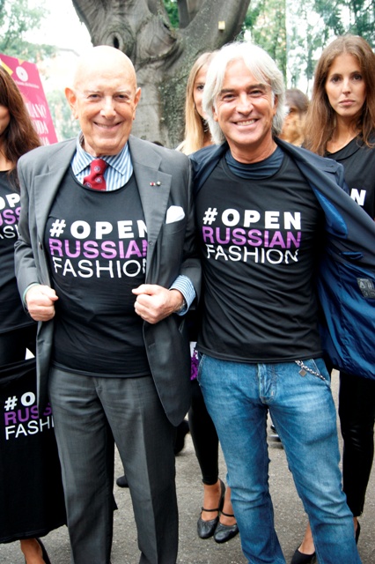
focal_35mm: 36
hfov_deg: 36.8
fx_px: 563
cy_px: 282
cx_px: 188
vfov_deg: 53.2
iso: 320
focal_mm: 24
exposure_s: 1/40
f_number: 4
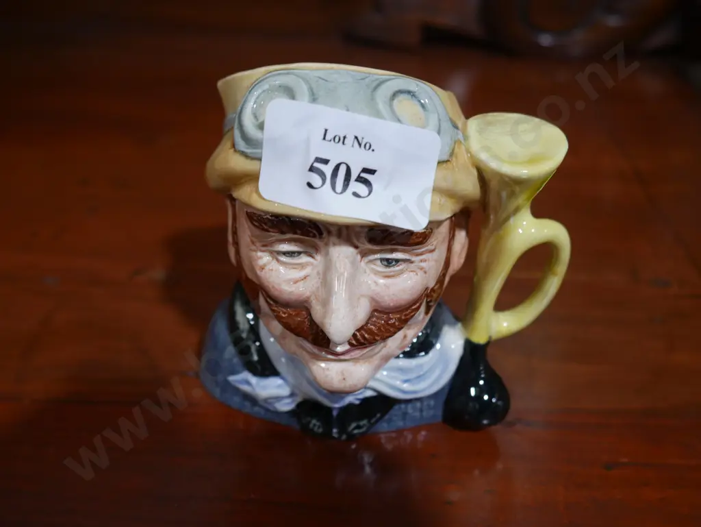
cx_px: 350
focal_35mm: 40
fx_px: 810
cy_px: 264
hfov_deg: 46.8
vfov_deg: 36.0
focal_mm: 20
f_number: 4.4
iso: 400
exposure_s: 1/60
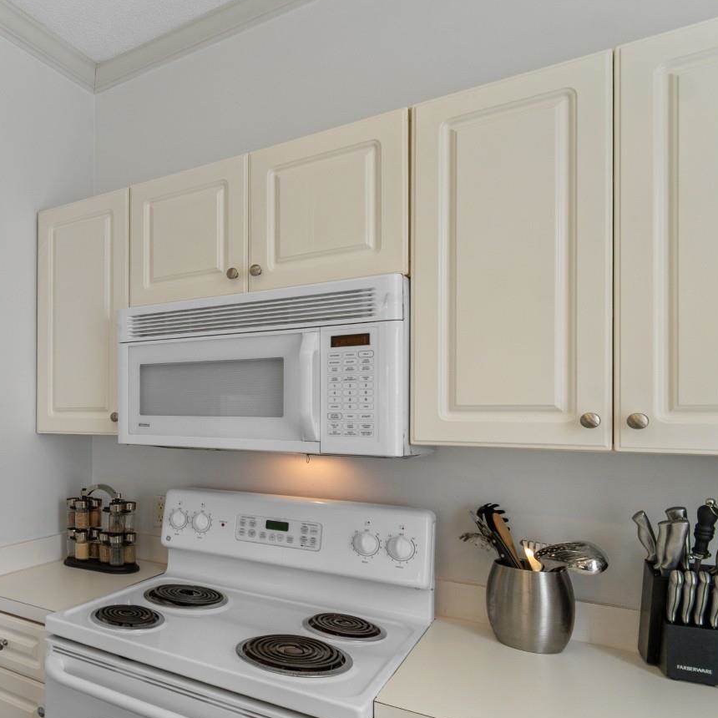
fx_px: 563
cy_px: 412
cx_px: 82
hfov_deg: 56.7
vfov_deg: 64.7
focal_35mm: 24
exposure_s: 1/50
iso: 100
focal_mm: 10
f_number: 4.5
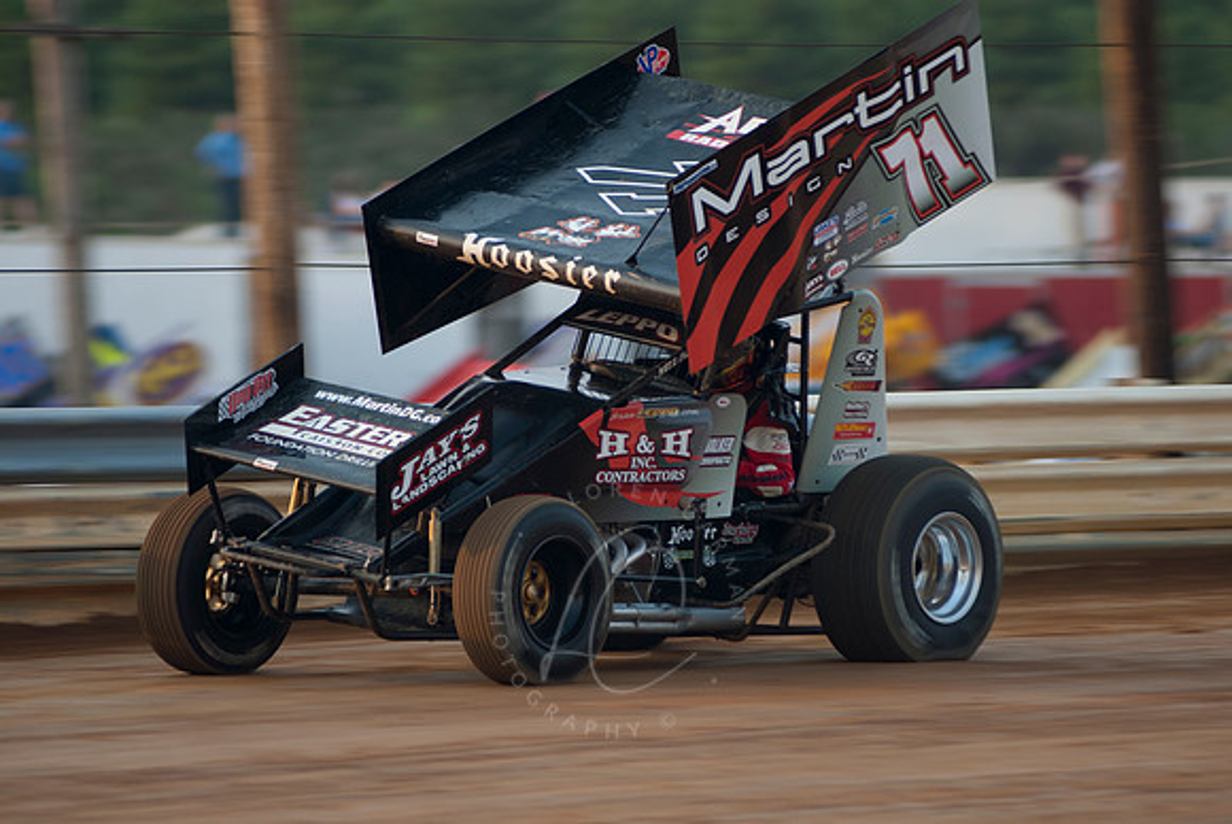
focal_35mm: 300
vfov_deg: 4.6
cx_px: 616
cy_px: 412
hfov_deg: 6.9
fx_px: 10277
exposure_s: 1/400
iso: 100
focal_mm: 200
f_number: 2.8
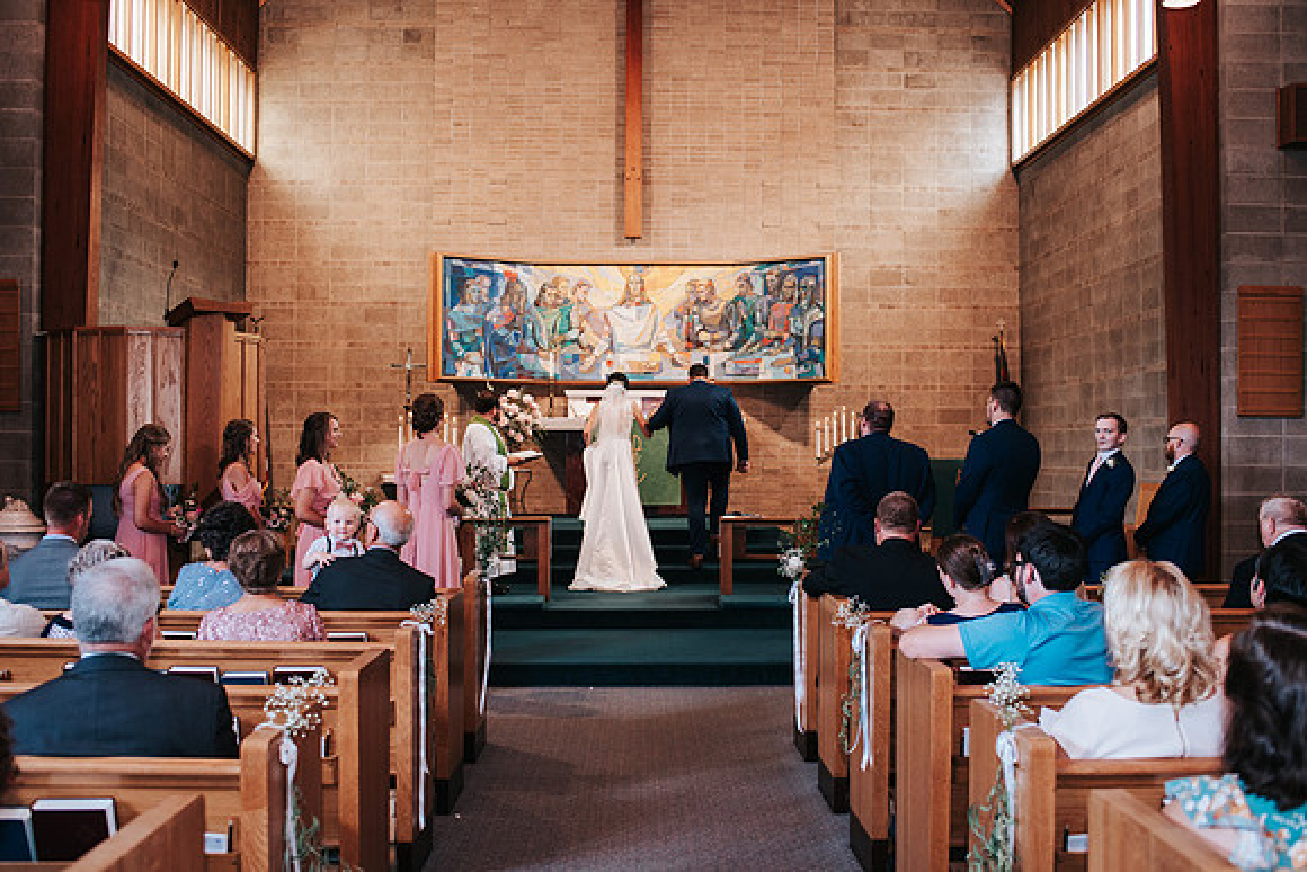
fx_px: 1290
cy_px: 436
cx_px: 654
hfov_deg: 53.7
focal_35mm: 36
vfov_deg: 37.4
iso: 640
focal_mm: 35
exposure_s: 1/125
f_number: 3.2
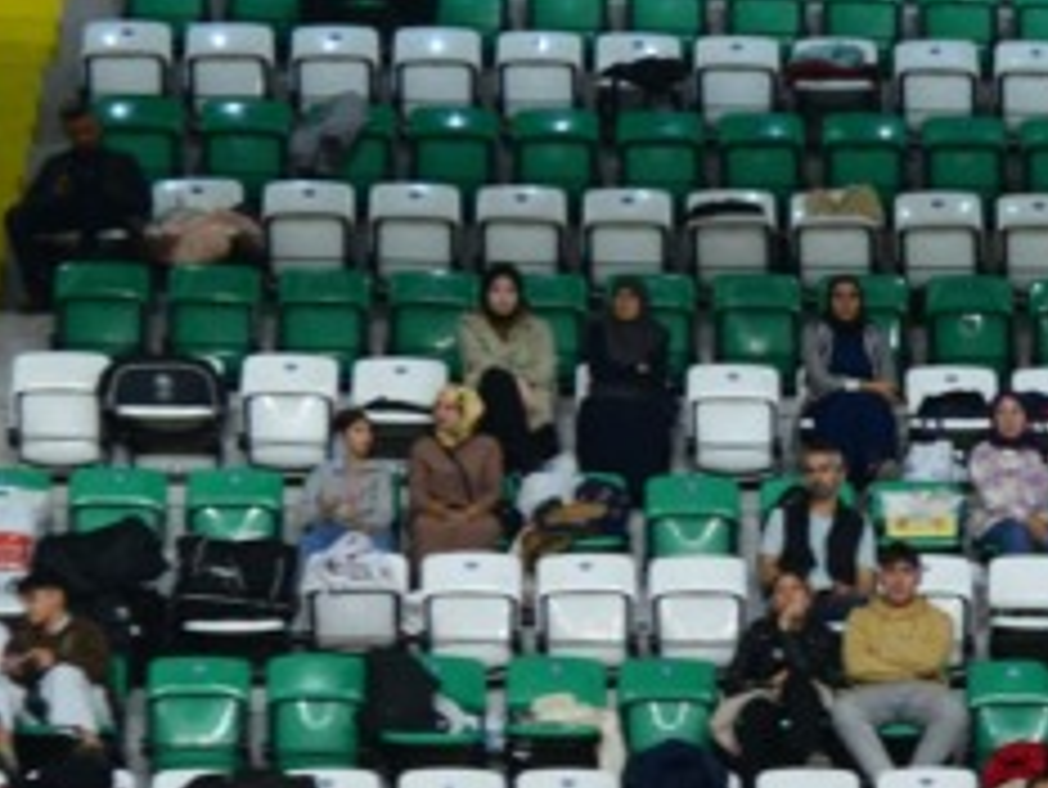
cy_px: 1355
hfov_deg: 8.7
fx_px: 6512
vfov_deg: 6.8
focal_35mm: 215
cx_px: 2087
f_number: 5
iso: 1000
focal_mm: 56
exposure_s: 1/100
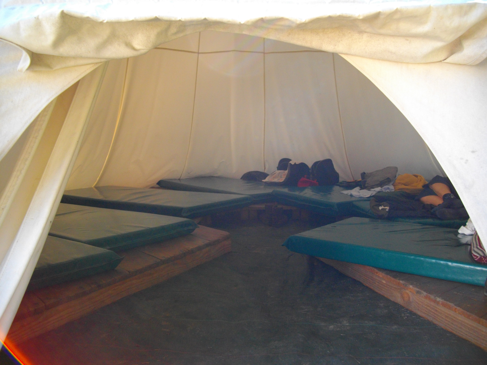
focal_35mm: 31
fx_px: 436
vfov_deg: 45.4
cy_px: 182
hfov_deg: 58.4
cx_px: 244
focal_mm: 5.7
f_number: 2.9
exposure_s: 1/125
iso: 179
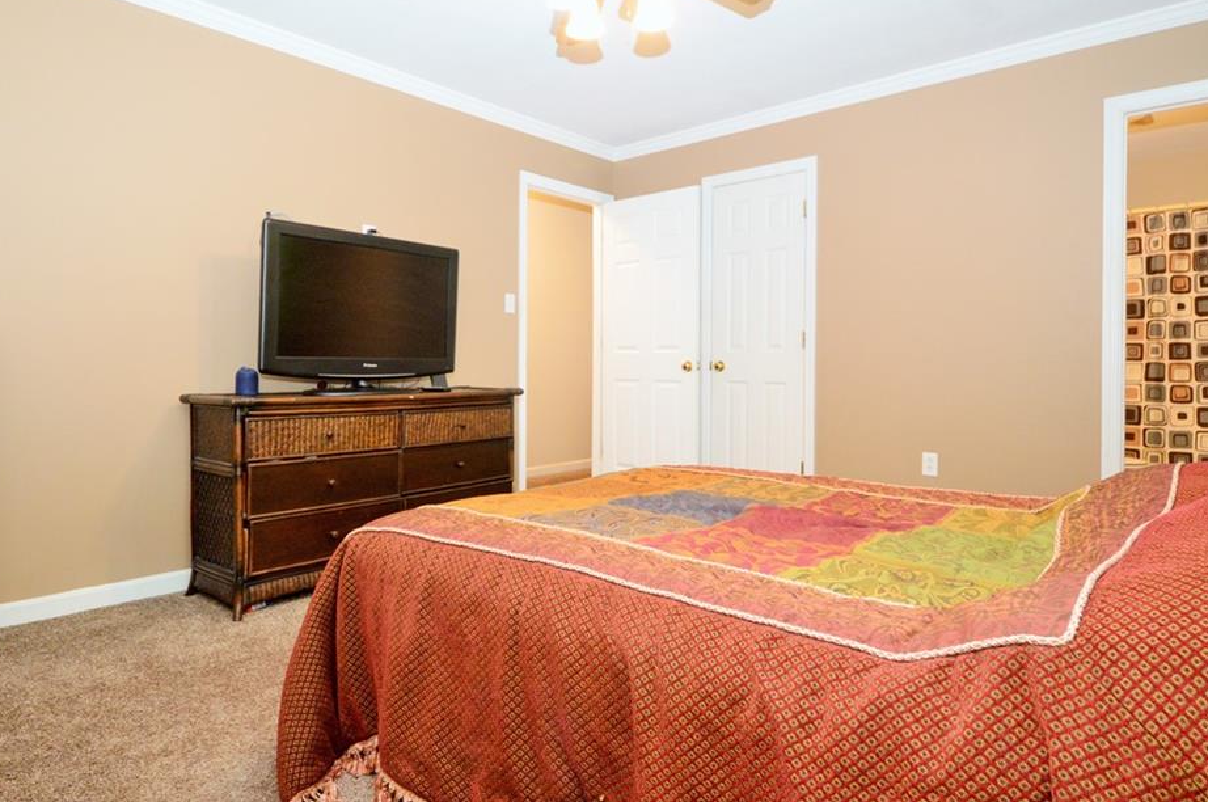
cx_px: 566
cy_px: 368
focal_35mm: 20
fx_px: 670
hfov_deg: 84.0
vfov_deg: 61.7
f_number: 4.5
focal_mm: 12
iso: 1400
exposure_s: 1/60
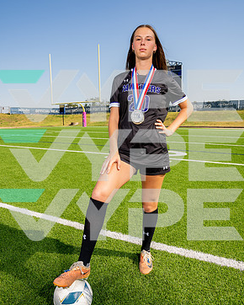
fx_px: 253
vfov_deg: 62.2
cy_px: 156
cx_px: 120
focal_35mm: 28
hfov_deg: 51.6
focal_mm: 24
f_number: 7.1
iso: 50
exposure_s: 1/125
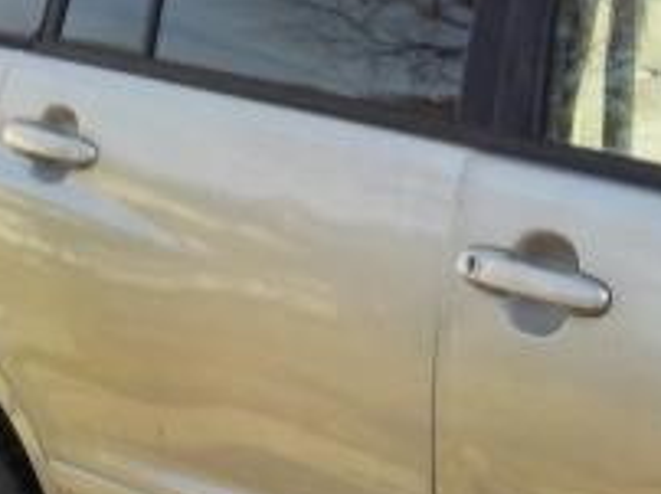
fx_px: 2270
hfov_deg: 15.7
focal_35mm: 119
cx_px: 861
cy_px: 501
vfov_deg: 12.3
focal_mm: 4.1
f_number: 3.3
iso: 125
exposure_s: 1/400
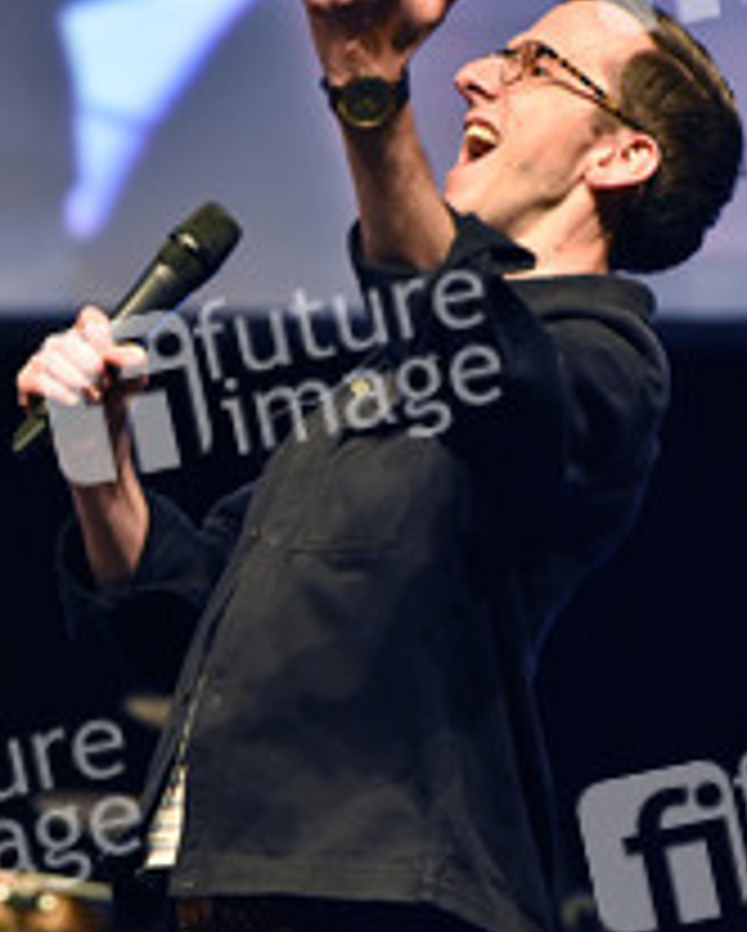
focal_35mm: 362
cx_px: 400
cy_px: 603
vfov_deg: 5.3
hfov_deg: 4.3
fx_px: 9989
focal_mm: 200
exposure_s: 1/200
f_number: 4
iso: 3200
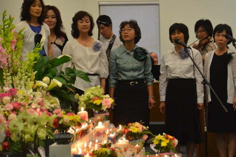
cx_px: 153
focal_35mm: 209
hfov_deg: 9.9
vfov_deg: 6.6
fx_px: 1365
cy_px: 59
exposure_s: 1/30
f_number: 5.3
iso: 800
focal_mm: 105
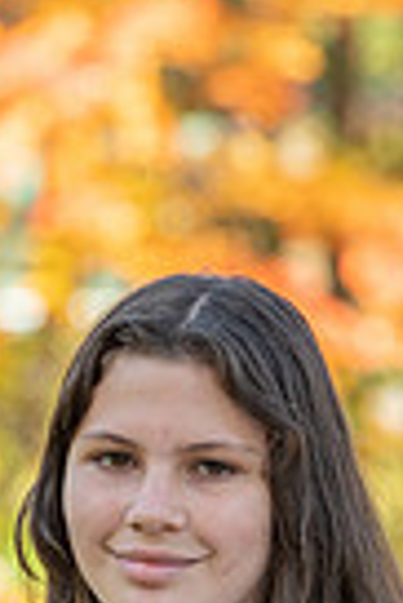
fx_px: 10501
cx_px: 170
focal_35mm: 627
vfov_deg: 3.3
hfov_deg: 2.2
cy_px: 967
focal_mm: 190
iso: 100
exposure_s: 1/160
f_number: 6.3
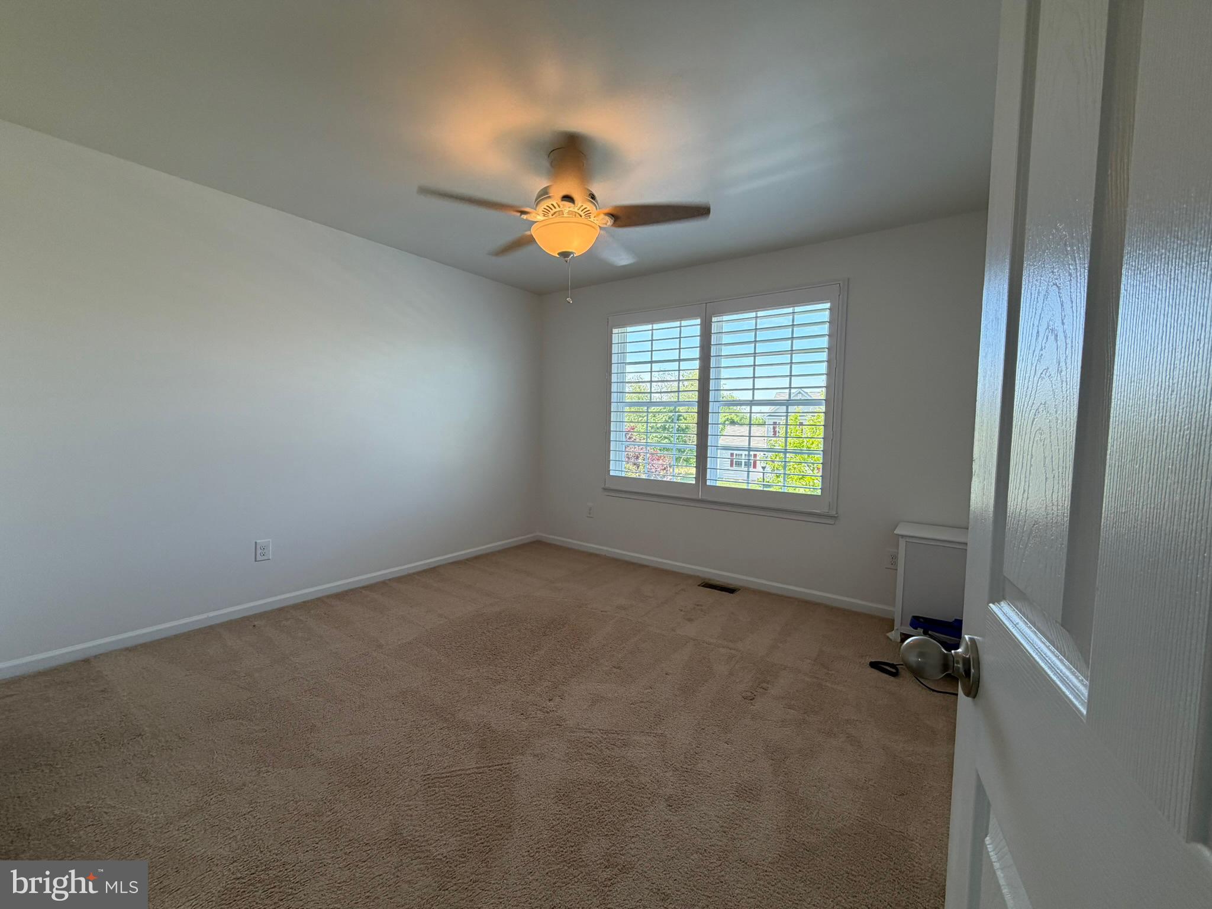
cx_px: 606
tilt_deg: -3.8
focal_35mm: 14
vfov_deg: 85.7
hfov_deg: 102.1
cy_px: 454
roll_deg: -0.5
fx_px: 490
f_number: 2.2
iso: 100
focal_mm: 2.22
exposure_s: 1/120
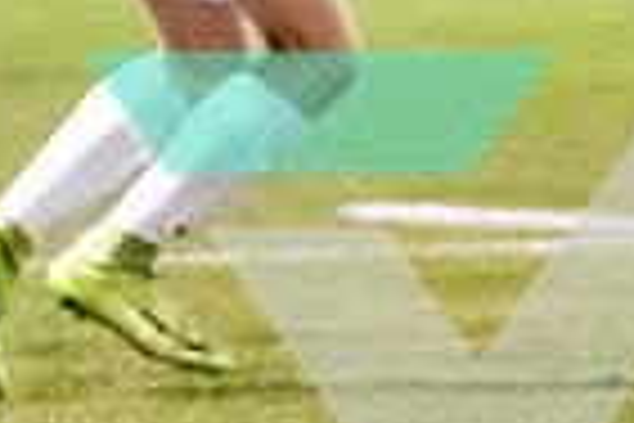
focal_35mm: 1597
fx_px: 28123
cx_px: 990
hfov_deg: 1.3
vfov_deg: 0.9
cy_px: -372
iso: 6400
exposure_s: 1/1250
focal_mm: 200
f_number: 2.8
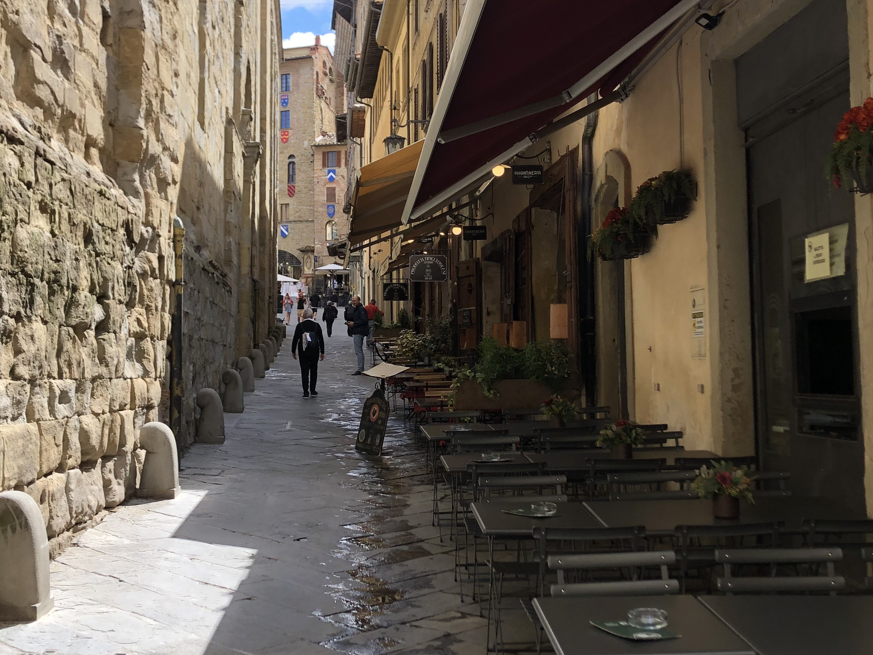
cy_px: 292
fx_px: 1236
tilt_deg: +3.6
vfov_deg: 29.6
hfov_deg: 38.8
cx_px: 366
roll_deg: +0.6
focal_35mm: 49
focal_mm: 4
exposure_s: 1/639
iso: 20
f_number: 1.8
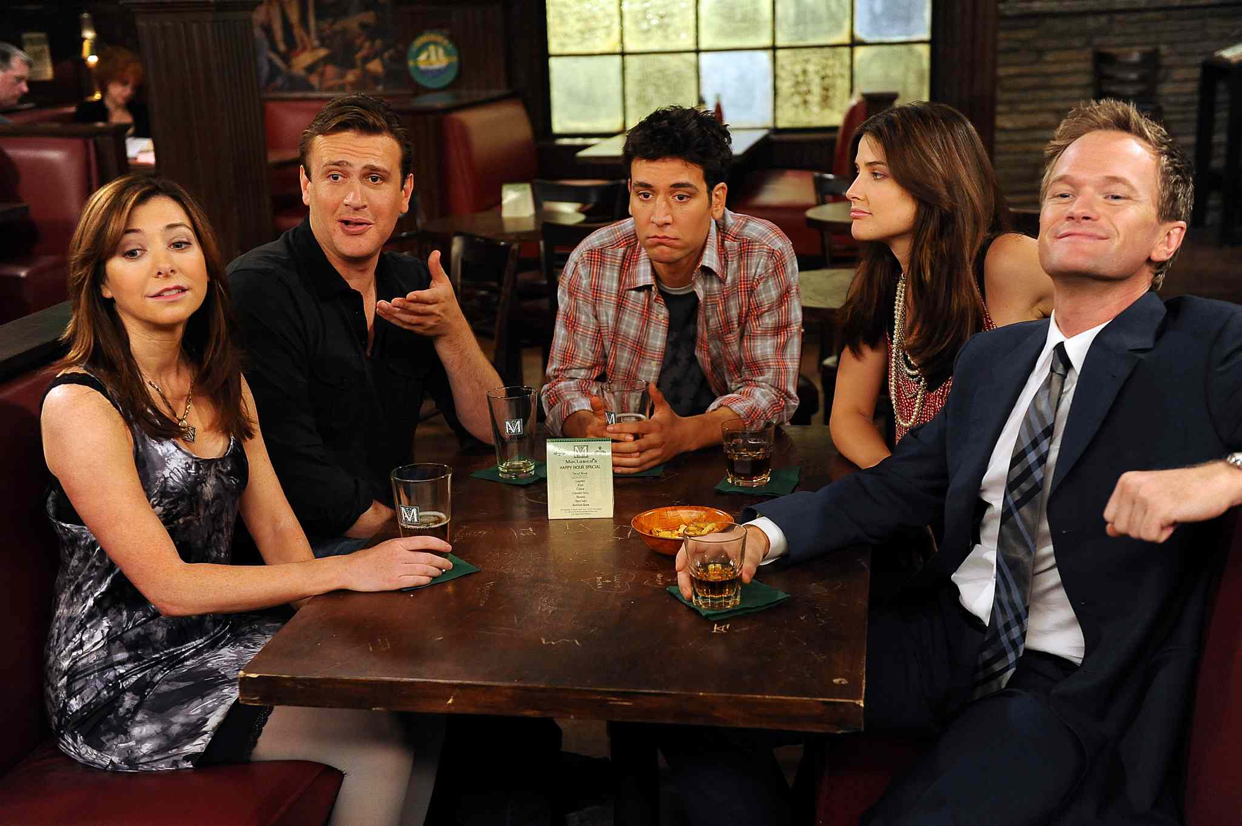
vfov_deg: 28.0
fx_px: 1655
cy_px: 413
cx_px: 621
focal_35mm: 48
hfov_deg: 41.1
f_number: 3.5
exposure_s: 1/125
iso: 2000
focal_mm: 48
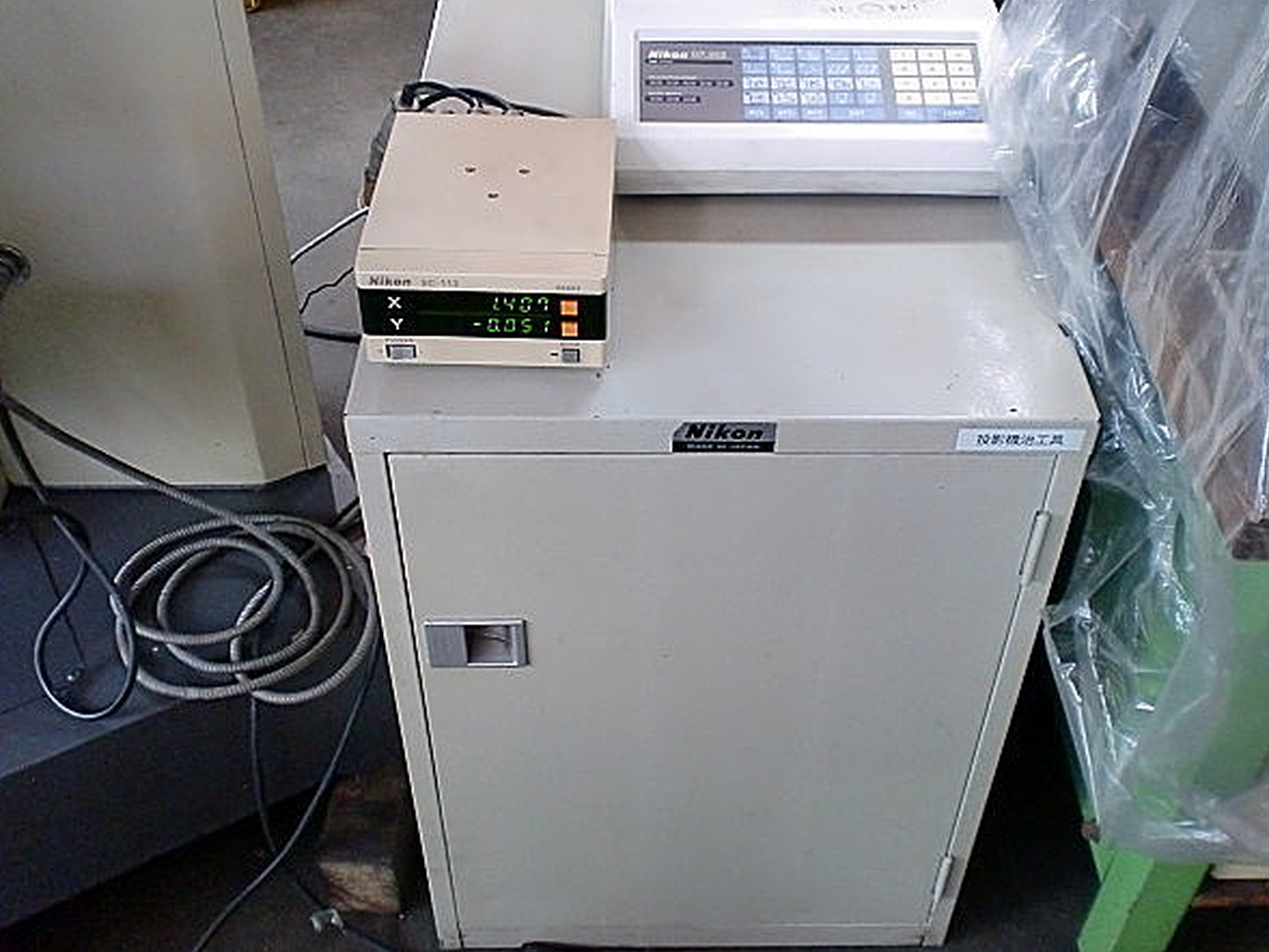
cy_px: 437
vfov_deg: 37.7
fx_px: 1393
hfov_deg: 49.0
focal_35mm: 38
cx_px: 657
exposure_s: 1/60
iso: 320
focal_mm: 6.3
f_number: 3.1
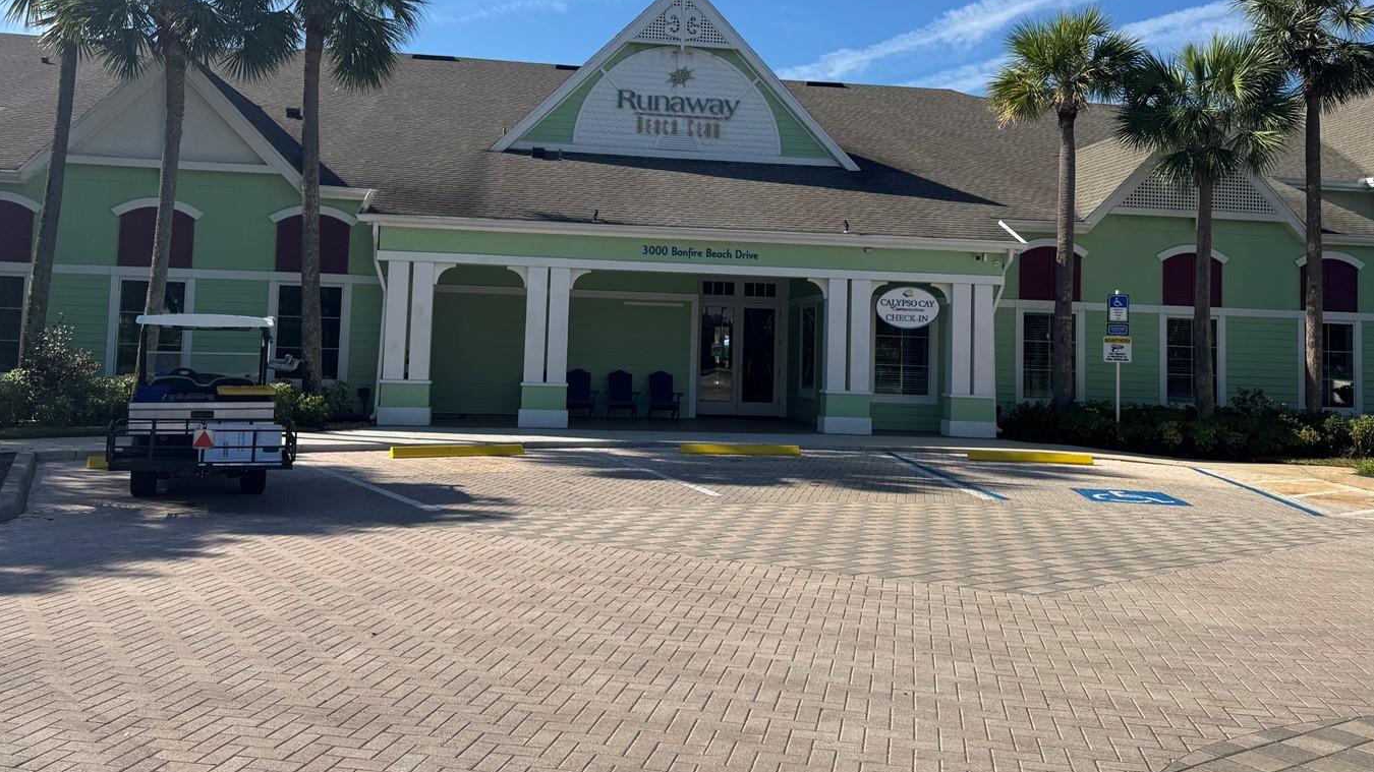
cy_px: 275
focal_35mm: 31
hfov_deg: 62.6
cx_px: 697
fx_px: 1129
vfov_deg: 37.5
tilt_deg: +4.5
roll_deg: -1.1
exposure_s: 1/4608
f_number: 1.78
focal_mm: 6.76
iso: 80
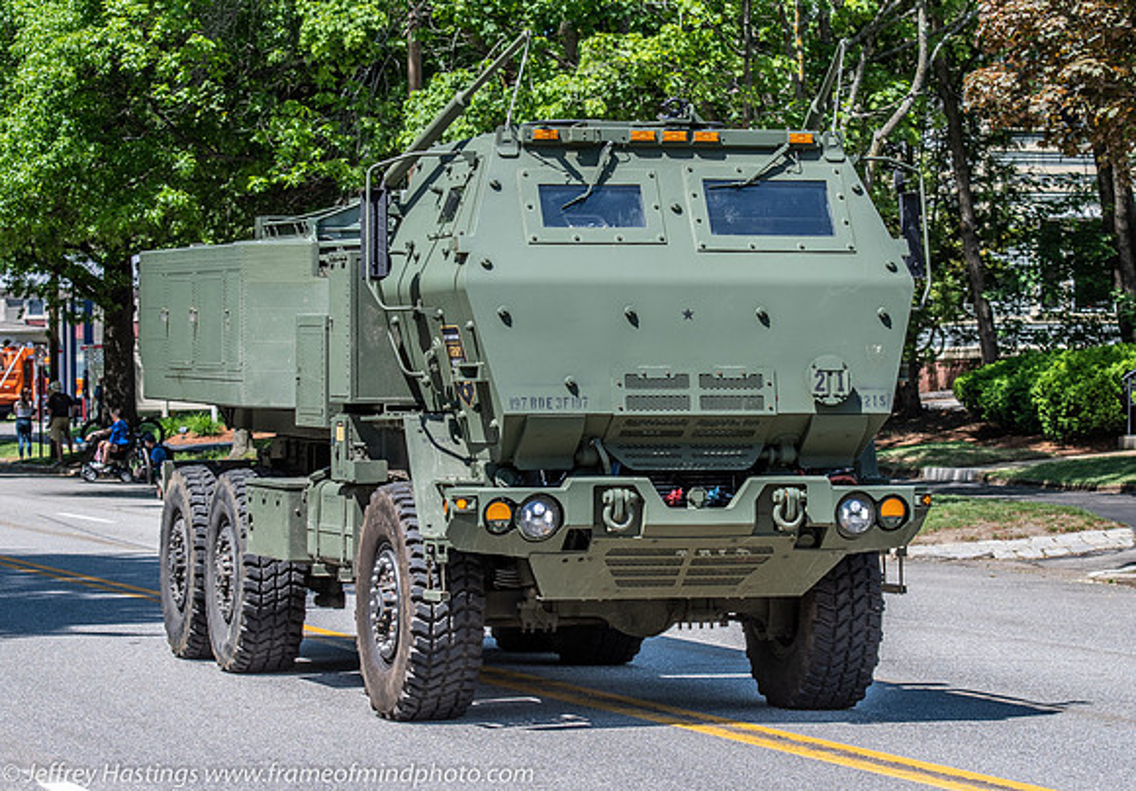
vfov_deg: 10.2
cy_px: 393
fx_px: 4449
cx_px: 578
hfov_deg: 14.5
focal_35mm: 139
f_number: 7.1
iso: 100
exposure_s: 1/250
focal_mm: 80
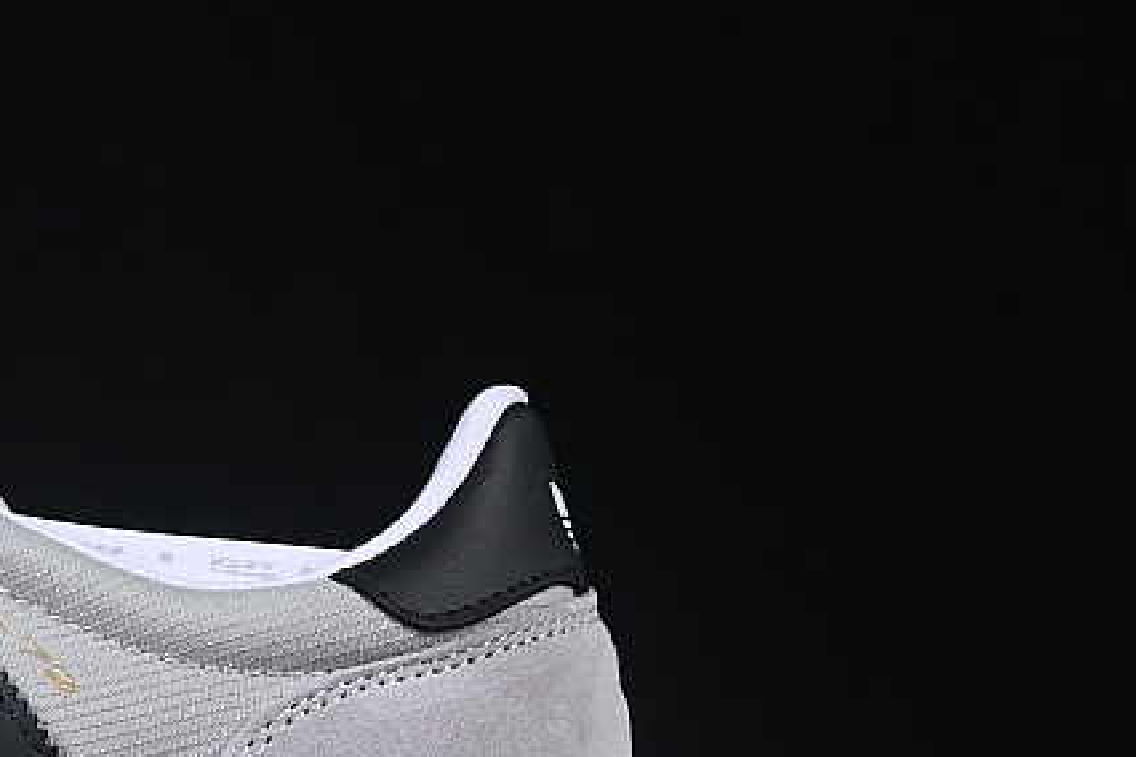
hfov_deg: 10.6
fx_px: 5995
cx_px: -229
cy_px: 592
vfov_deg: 7.2
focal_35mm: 190
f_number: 8
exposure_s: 1/80
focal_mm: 50
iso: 160
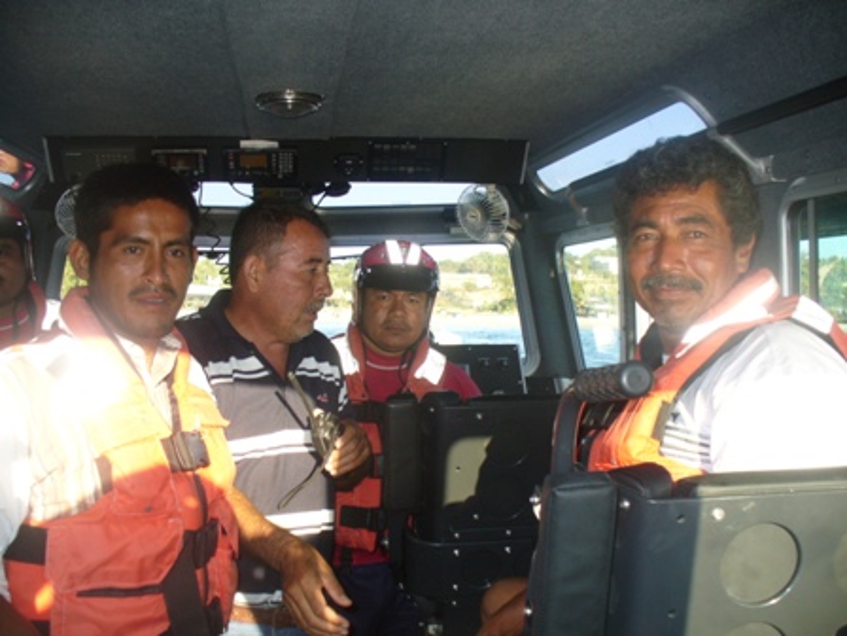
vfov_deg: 38.7
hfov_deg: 50.1
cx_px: 424
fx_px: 905
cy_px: 318
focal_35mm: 37
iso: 80
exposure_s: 1/200
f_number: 2.8
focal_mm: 6.1
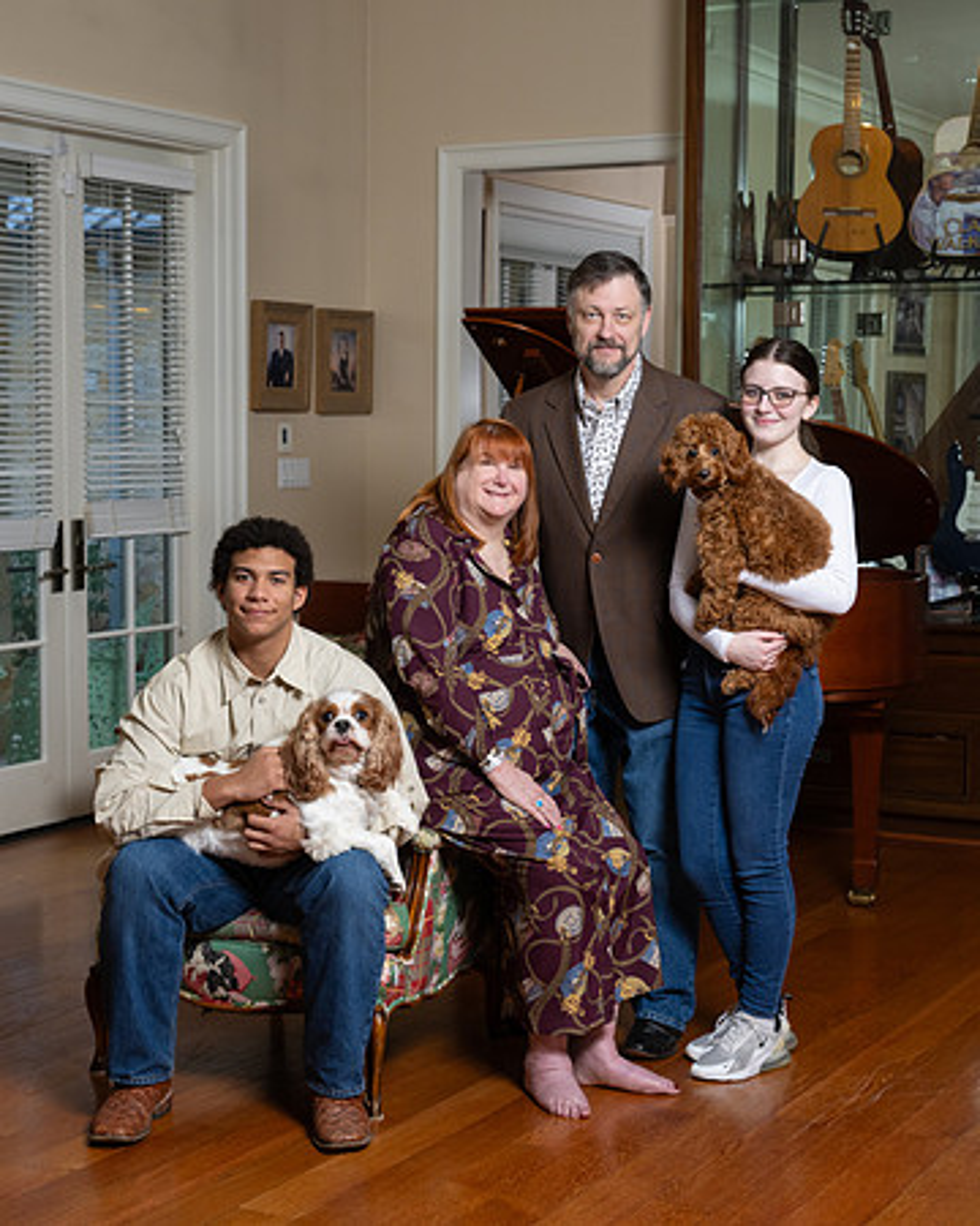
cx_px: 493
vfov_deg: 31.2
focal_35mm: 61
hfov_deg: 25.2
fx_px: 2195
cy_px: 613
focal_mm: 43
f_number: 7.1
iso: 640
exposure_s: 1/80
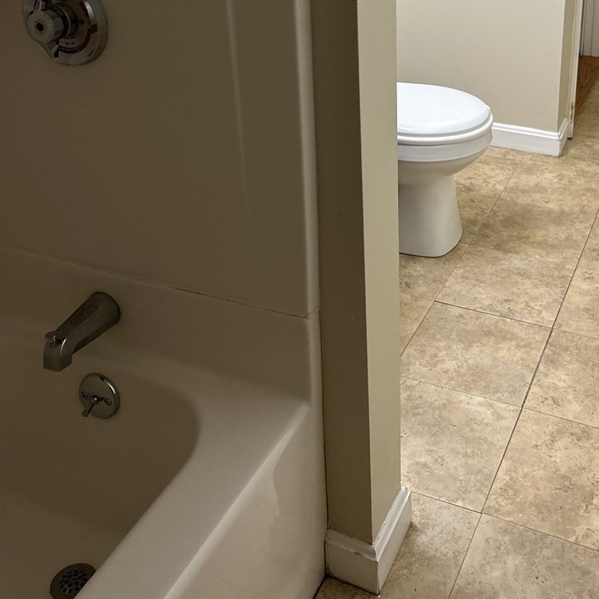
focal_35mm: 45
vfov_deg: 35.6
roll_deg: +2.0
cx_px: 377
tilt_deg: -20.1
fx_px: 881
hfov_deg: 37.3
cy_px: 73
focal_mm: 5.7
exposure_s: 1/60
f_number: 1.5
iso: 125
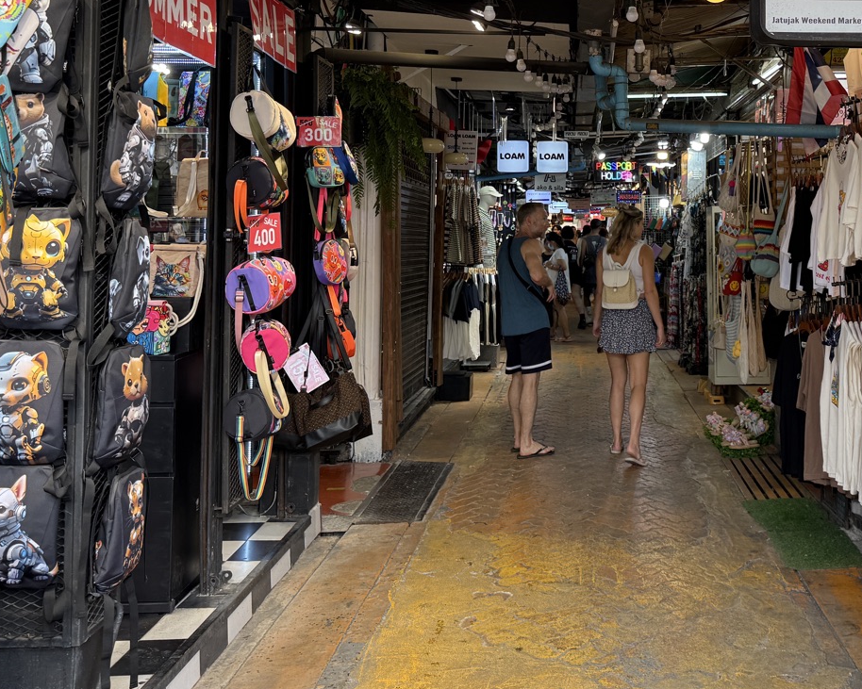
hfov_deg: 43.7
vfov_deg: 35.8
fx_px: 1046
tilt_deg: +5.0
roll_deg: +0.3
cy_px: 183
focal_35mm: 41
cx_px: 620
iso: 64
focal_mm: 6.76
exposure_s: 1/165
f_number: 1.78
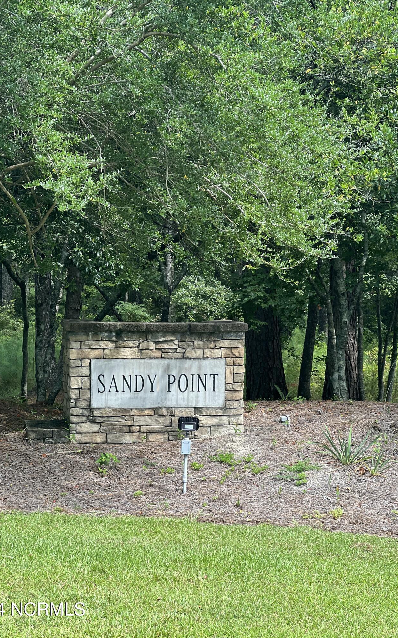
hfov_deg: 15.9
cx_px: 191
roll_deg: -1.7
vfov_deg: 25.2
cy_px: 318
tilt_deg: +1.8
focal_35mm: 82
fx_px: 1423
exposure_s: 1/121
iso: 32
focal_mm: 9
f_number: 2.8
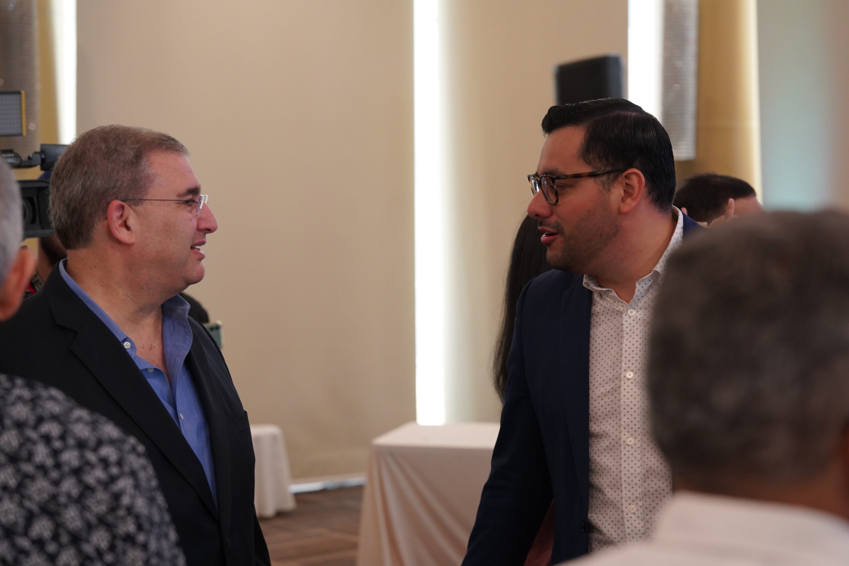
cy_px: 283
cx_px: 424
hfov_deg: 28.8
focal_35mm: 70
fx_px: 1651
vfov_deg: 19.5
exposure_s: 1/160
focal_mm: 70
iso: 2500
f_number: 4
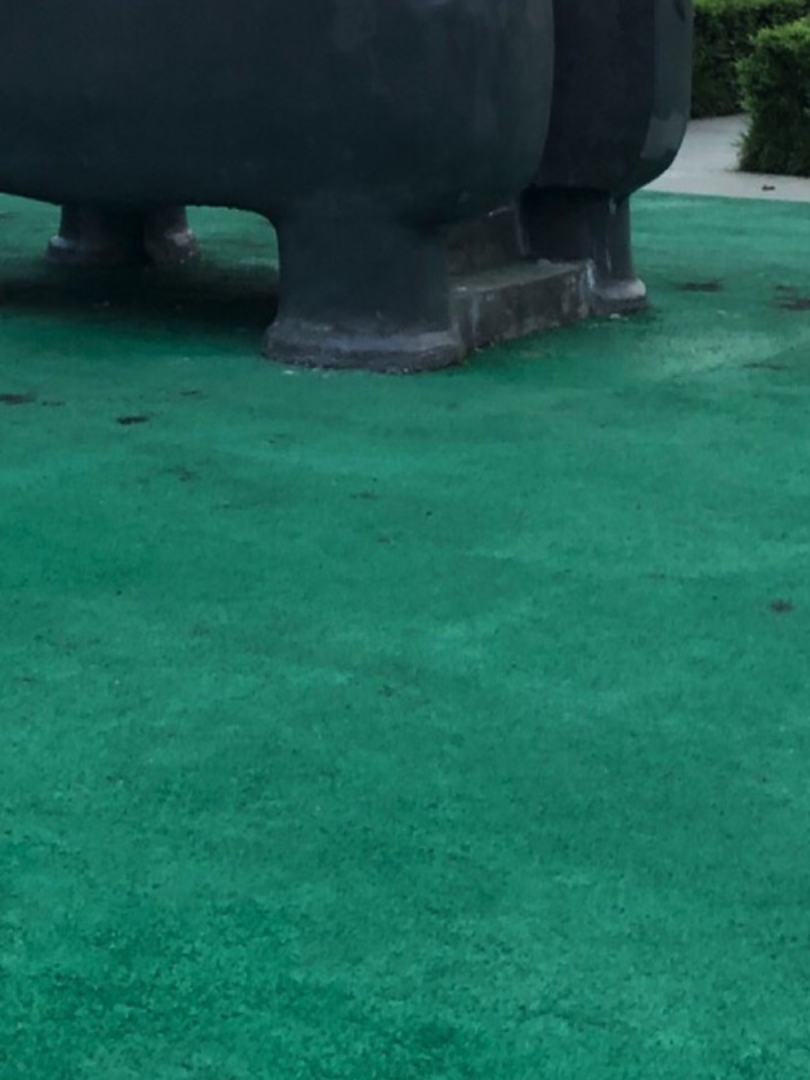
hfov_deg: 17.3
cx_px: 202
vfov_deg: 20.5
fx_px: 2653
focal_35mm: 85
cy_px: -410
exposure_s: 1/120
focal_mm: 4
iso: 32
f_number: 1.8
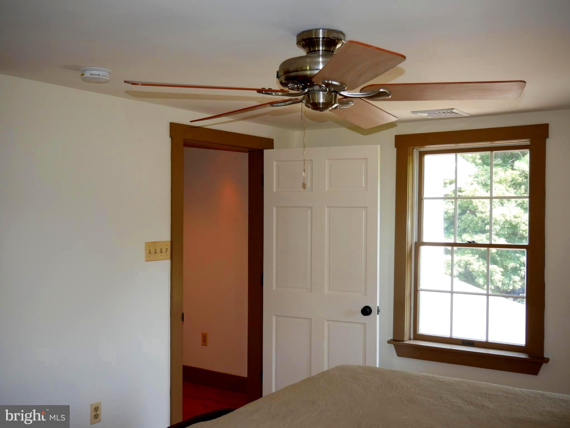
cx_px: 285
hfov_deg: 46.8
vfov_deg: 36.0
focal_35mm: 40
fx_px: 659
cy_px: 214
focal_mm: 20
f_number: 4.1
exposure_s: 1/60
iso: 400
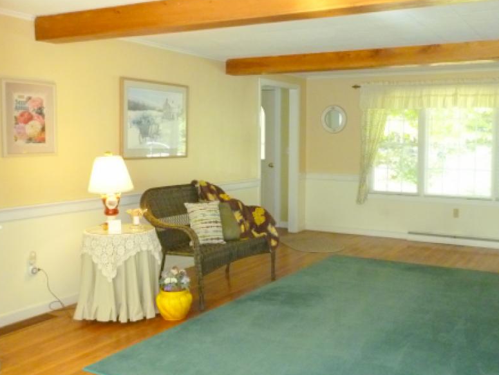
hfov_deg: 50.0
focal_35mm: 37
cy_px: 178
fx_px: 534
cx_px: 281
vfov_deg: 38.7
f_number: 3.1
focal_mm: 5
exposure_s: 1/60
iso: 500
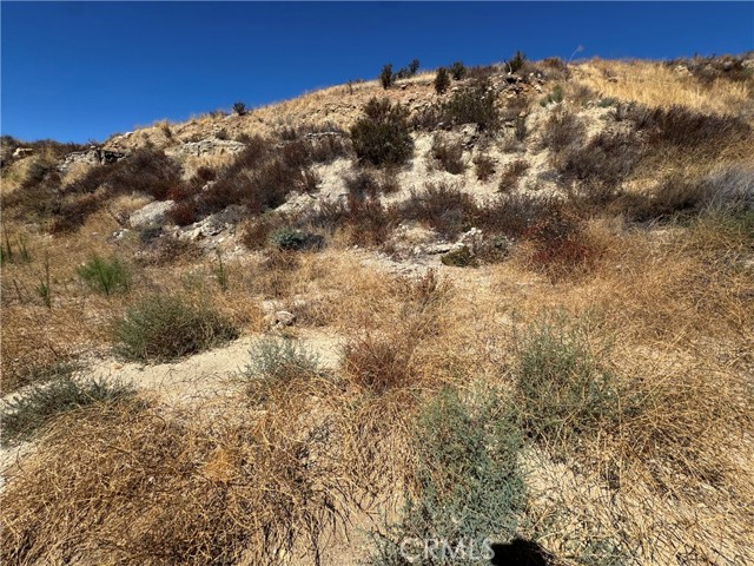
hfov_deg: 102.1
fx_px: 305
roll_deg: -1.2
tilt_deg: -11.0
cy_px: 283
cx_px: 377
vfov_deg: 85.7
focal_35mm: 14
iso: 50
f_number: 2.2
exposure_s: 1/2770
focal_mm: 2.22
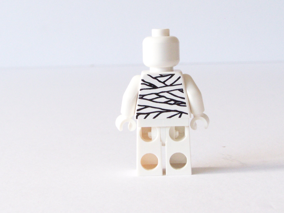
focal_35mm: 81
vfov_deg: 18.2
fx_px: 665
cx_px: 169
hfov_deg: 24.1
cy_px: 83
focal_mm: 10.7
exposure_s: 1/2
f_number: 6.3
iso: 400
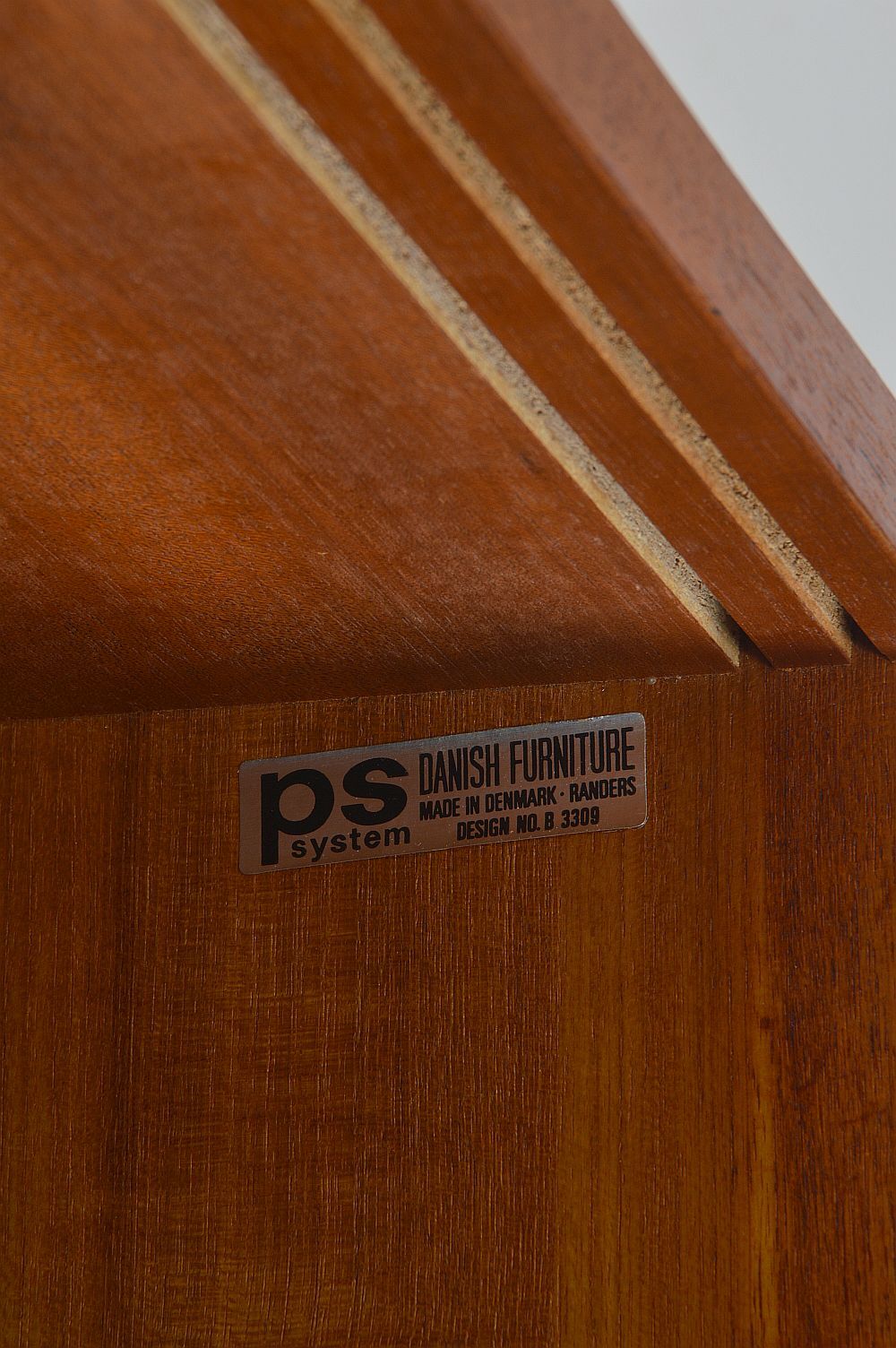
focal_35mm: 188
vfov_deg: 11.0
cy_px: 674
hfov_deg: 7.3
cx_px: 448
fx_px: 7012
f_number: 22
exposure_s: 1/125
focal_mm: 125
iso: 100
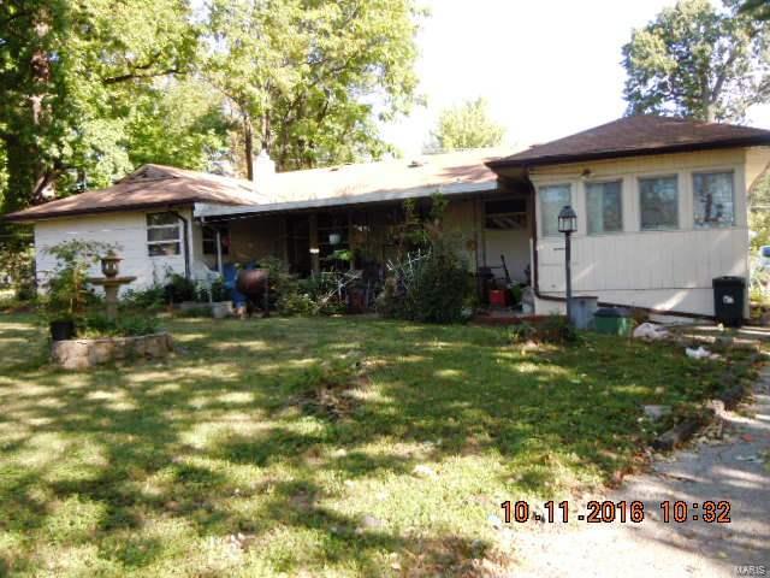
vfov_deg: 46.8
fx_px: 667
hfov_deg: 60.0
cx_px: 385
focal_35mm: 30
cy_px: 289
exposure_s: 1/125
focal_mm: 5.4
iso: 100
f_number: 3.5
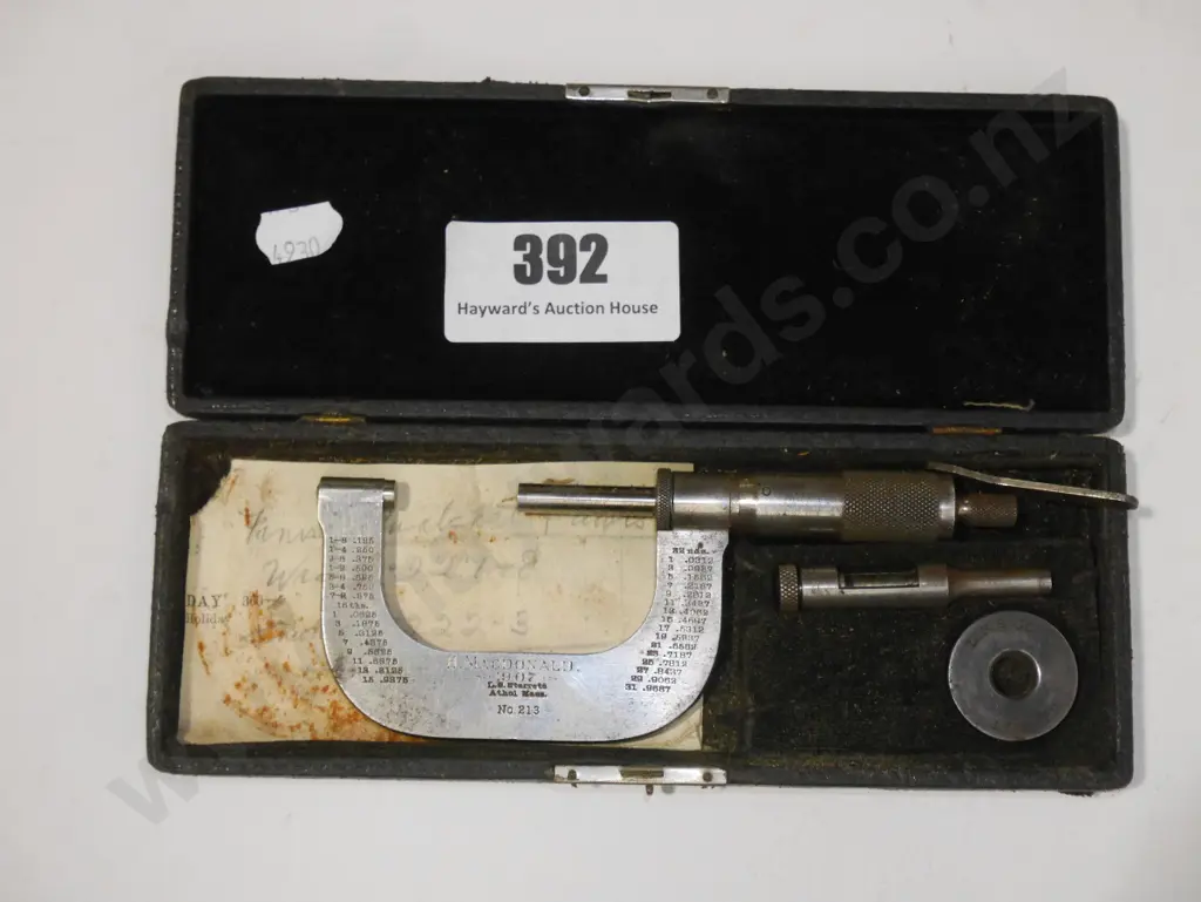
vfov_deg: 22.9
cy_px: 451
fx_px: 2222
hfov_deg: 30.3
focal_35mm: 64
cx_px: 600
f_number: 5.6
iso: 3200
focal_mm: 32
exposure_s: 1/125
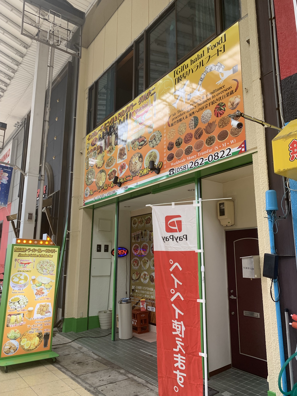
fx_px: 297
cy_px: 198
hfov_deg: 53.1
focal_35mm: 26
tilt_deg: +11.6
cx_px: 148
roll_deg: -1.0
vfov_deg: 67.3
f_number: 1.8
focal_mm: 4.25
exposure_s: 1/121
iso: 50
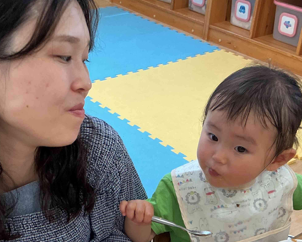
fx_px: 518
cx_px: 111
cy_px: 189
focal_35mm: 58
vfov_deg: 25.8
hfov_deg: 32.3
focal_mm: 3
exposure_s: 1/60
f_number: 1.8
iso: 50
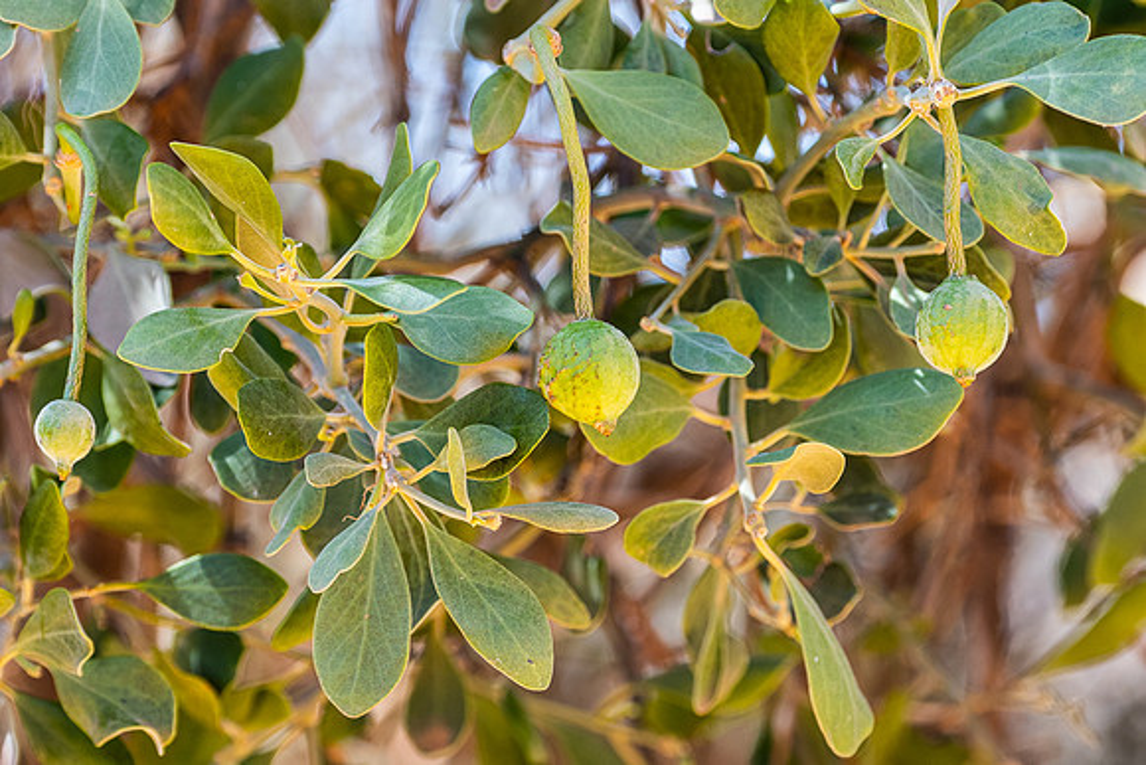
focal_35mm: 420
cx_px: 573
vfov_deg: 3.3
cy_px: 382
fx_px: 13373
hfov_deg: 4.9
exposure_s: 1/160
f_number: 8
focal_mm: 280
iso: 640
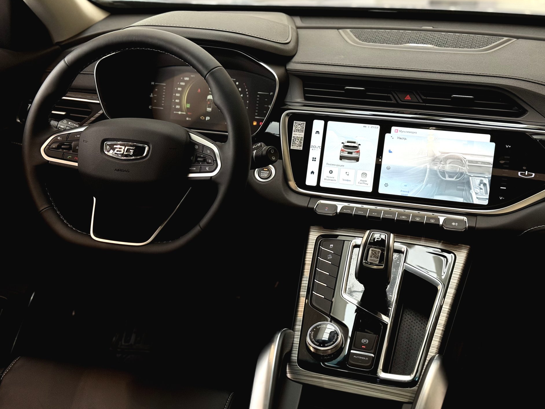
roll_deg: -0.4
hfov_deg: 38.9
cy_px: 203
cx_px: 273
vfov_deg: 29.7
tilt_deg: -23.9
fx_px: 772
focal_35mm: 49
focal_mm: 6.76
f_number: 1.78
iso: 80
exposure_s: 1/100
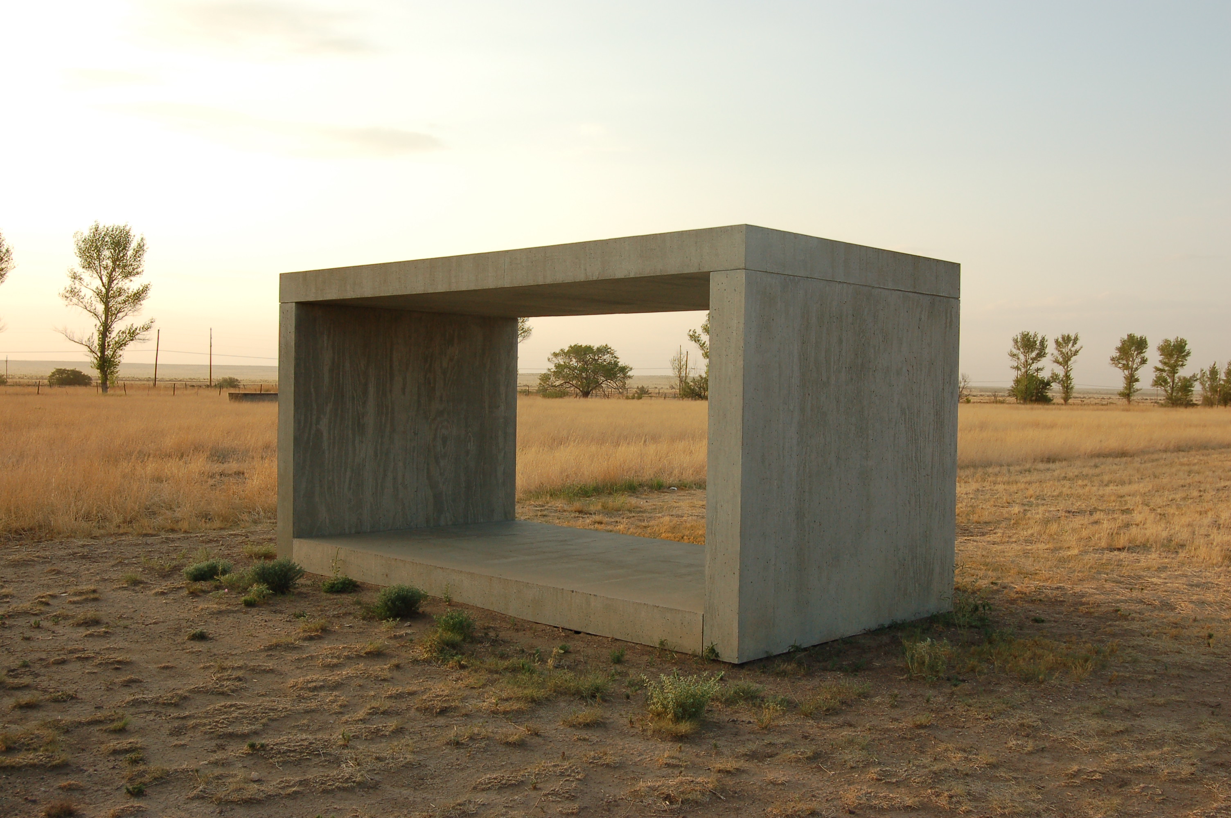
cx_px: 616
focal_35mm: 34
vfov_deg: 38.3
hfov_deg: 55.1
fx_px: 1179
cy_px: 409
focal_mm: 23
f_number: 10
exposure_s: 1/160
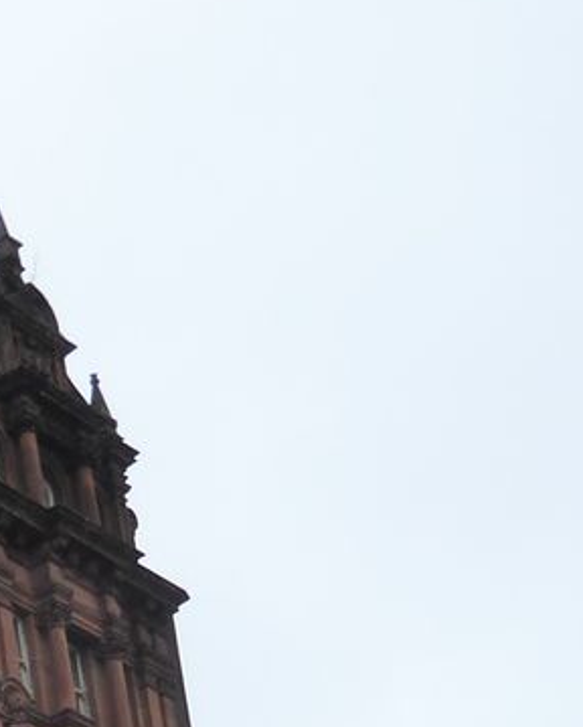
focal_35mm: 126
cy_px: 1136
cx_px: -385
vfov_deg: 14.1
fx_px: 2713
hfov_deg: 11.6
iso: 125
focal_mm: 5
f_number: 3.5
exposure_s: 1/60
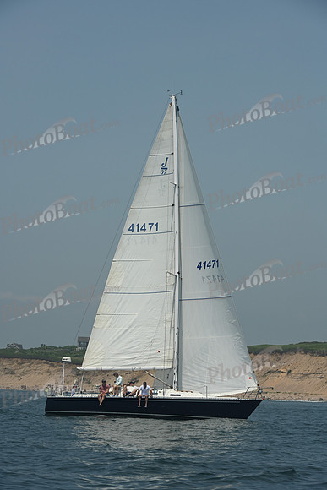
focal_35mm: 150
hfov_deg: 9.2
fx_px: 2042
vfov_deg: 13.7
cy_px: 245
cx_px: 164
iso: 320
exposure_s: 1/1250
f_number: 11
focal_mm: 150
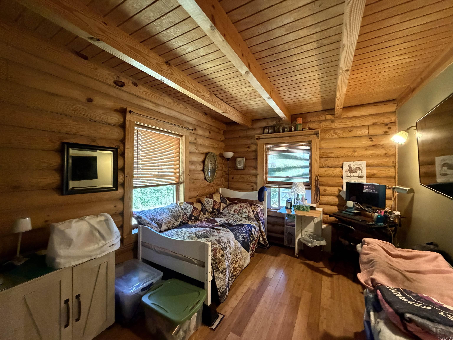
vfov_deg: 85.7
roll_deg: -0.6
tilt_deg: -0.3
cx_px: 226
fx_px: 183
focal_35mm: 14
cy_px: 170
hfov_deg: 102.1
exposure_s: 1/60
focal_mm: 2.22
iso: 1000
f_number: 2.2
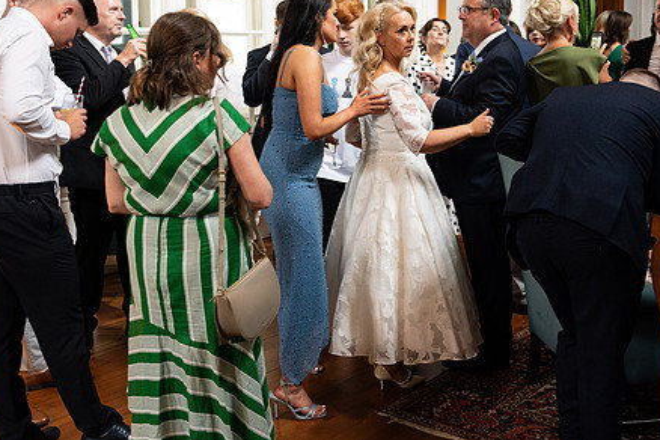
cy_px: 151
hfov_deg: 43.4
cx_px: 392
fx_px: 825
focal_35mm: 45
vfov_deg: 29.7
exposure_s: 1/200
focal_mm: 34
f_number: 3.5
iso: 4000
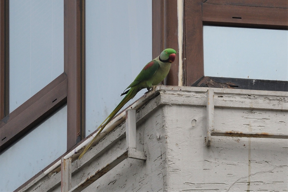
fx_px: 6719
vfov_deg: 1.6
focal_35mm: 840
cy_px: 96
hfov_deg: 2.5
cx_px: 144
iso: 220
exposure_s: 1/1600
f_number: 5.6
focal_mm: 420
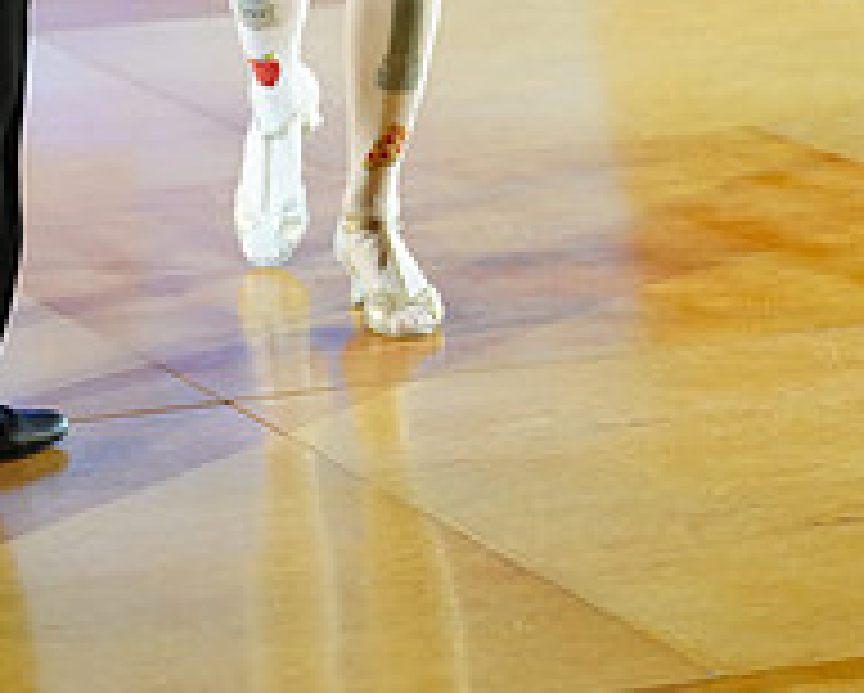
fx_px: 5580
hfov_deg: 8.8
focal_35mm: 218
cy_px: -450
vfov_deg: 7.0
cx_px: 245
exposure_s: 1/500
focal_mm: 77
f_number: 2.8
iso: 2500
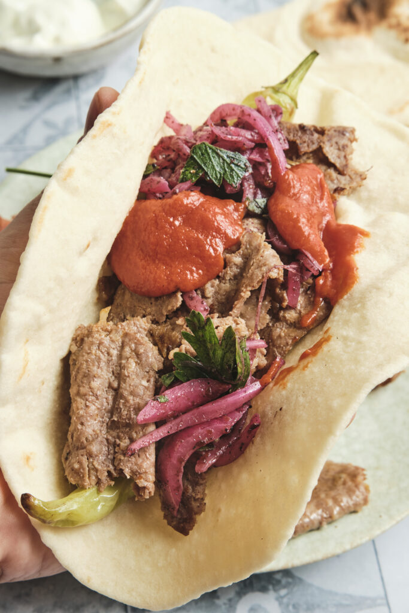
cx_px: 204
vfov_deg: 26.0
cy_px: 306
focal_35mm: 78
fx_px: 1329
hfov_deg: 17.5
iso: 200
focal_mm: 51.8
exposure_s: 1/100
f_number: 9
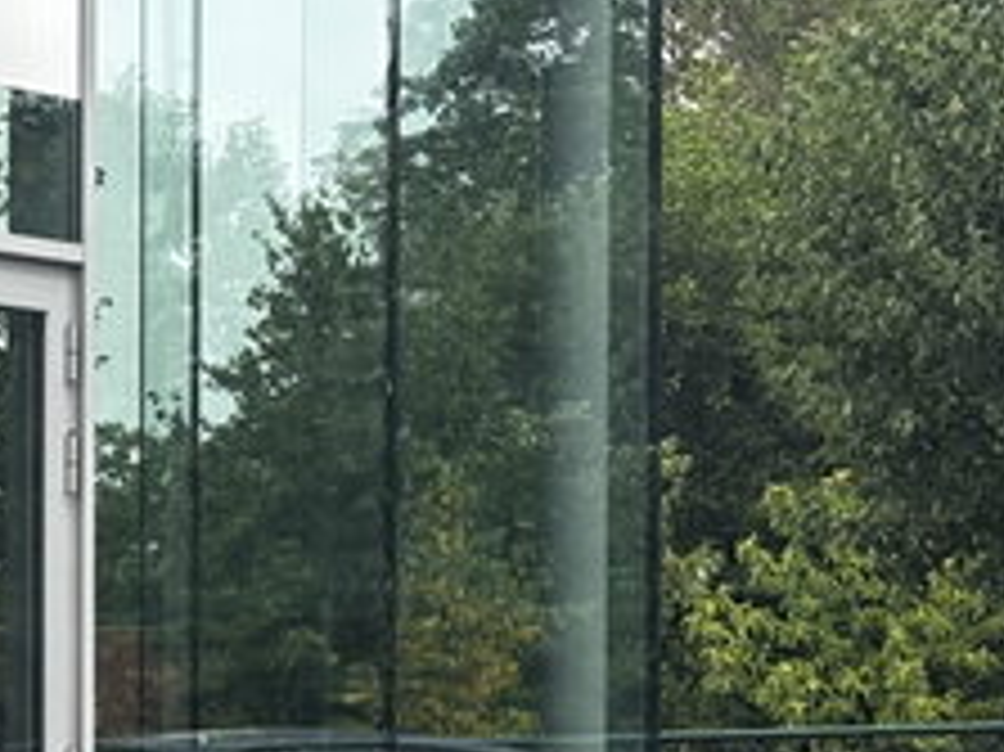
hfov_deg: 10.6
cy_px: 1027
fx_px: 5189
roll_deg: +0.3
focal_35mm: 179
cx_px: -563
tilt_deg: -0.3
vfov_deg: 8.2
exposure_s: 1/387
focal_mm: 5.96
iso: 32
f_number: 1.6
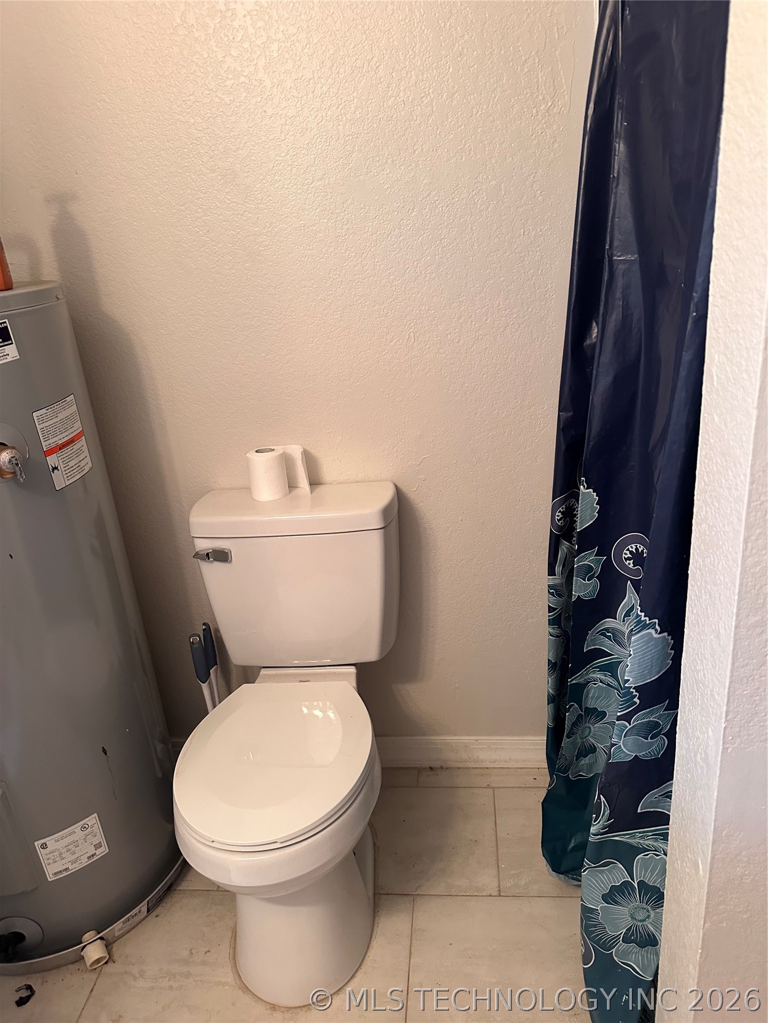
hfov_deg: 56.8
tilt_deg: -22.2
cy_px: 512
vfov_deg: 71.6
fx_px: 710
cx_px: 384
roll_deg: +3.7
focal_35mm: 24
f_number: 1.78
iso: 500
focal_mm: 6.86
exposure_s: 1/60
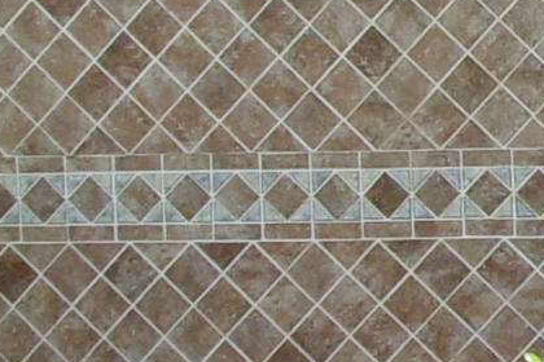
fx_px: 3793
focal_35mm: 251
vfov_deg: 5.5
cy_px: 34
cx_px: 1034
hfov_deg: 7.9
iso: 100
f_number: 3.3
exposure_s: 1/640
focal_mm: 6.3
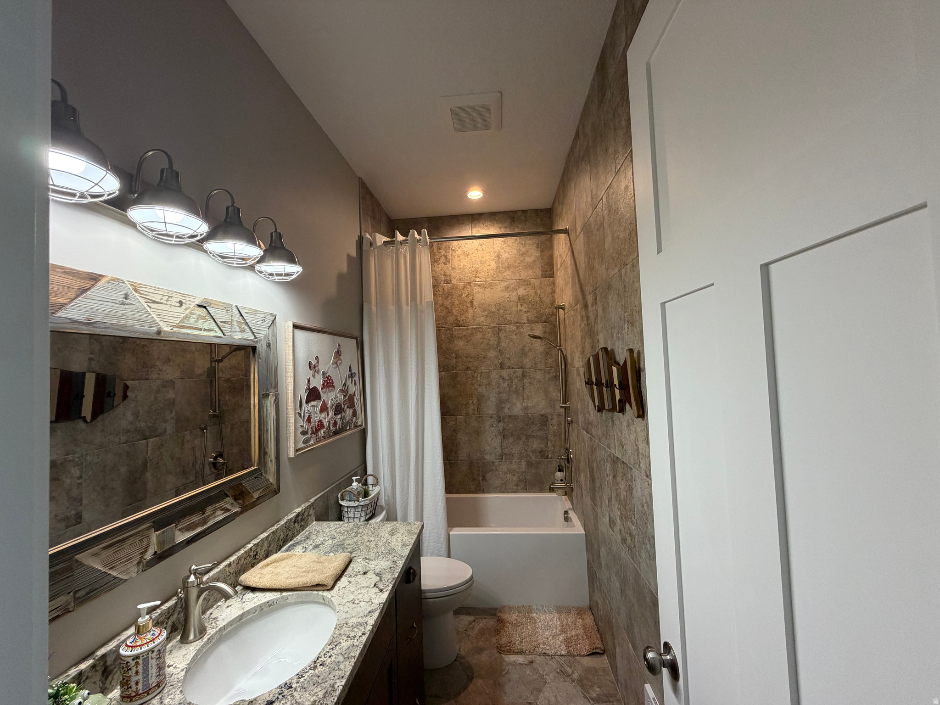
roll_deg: +2.0
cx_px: 470
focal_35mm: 14
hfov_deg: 102.1
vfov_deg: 85.7
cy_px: 352
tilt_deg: +2.3
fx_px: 380
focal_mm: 2.22
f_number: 2.2
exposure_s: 1/120
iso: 250
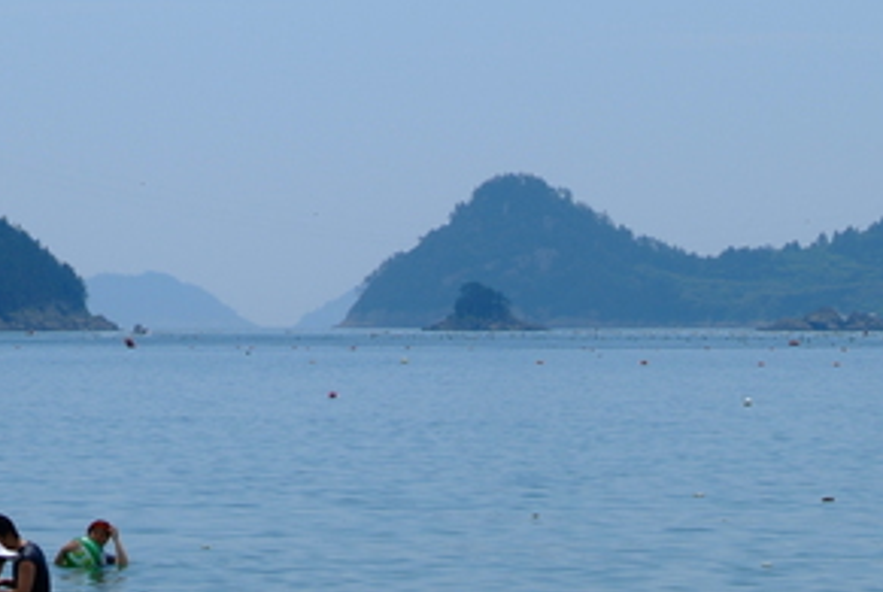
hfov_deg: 8.6
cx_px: 205
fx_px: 5846
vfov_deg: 5.8
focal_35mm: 238
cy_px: 173
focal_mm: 66
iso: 100
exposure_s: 1/350
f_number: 9.5
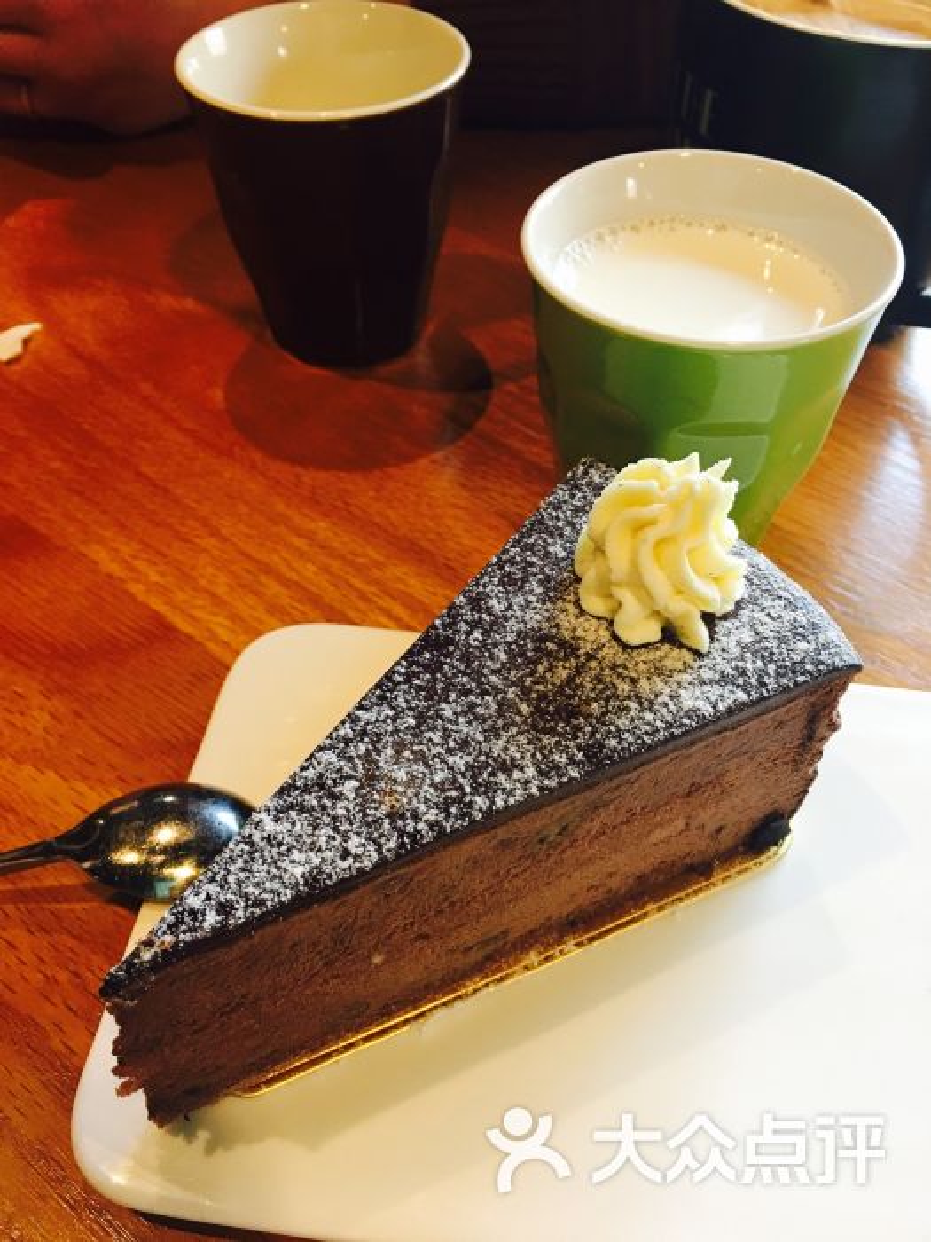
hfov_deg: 48.2
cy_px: 621
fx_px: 1040
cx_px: 466
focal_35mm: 29
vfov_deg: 61.7
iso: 64
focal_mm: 4.15
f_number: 2.2
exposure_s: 1/33
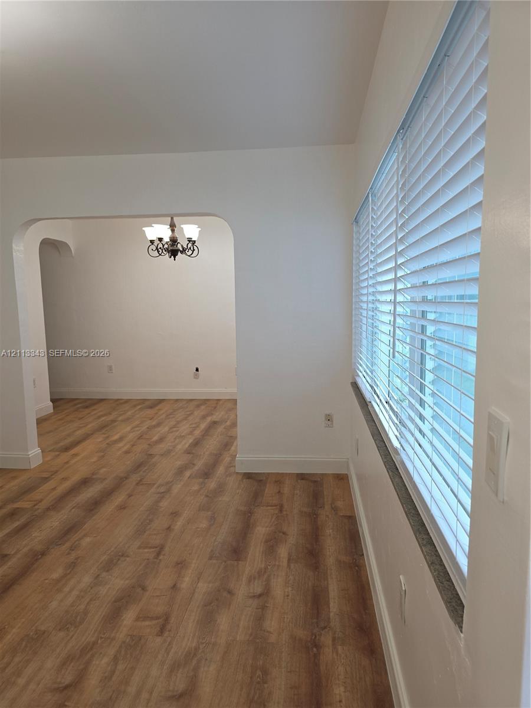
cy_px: 354
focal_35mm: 23
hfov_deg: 58.9
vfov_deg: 73.9
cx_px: 266
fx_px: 470
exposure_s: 1/60
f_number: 1.7
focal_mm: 6.3
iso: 40
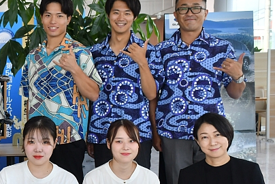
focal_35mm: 90
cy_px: 136
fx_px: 689
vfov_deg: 15.1
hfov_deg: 21.7
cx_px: -8
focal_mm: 27
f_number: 5
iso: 400
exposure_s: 1/400
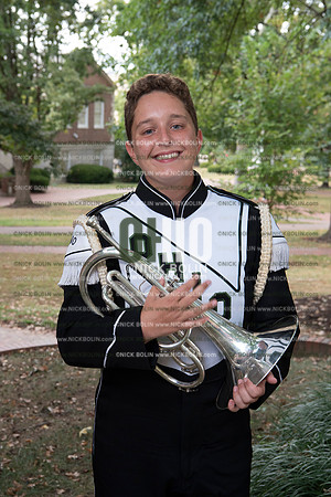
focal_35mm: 58
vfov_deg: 34.5
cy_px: 248
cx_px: 166
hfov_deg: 23.4
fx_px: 800
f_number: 8
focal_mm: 58
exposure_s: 1/100
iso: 800
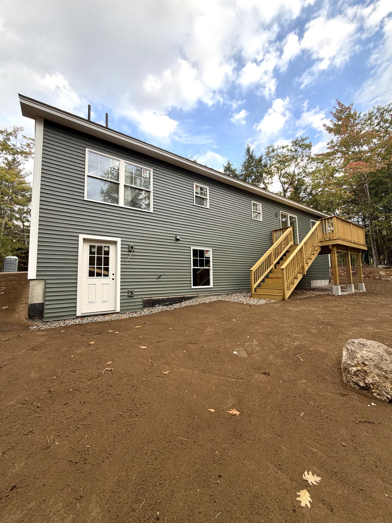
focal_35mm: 14
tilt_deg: +7.0
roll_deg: +1.4
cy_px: 262
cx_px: 196
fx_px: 211
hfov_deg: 85.7
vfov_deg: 102.1
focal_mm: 2.22
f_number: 2.2
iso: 40
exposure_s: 1/207
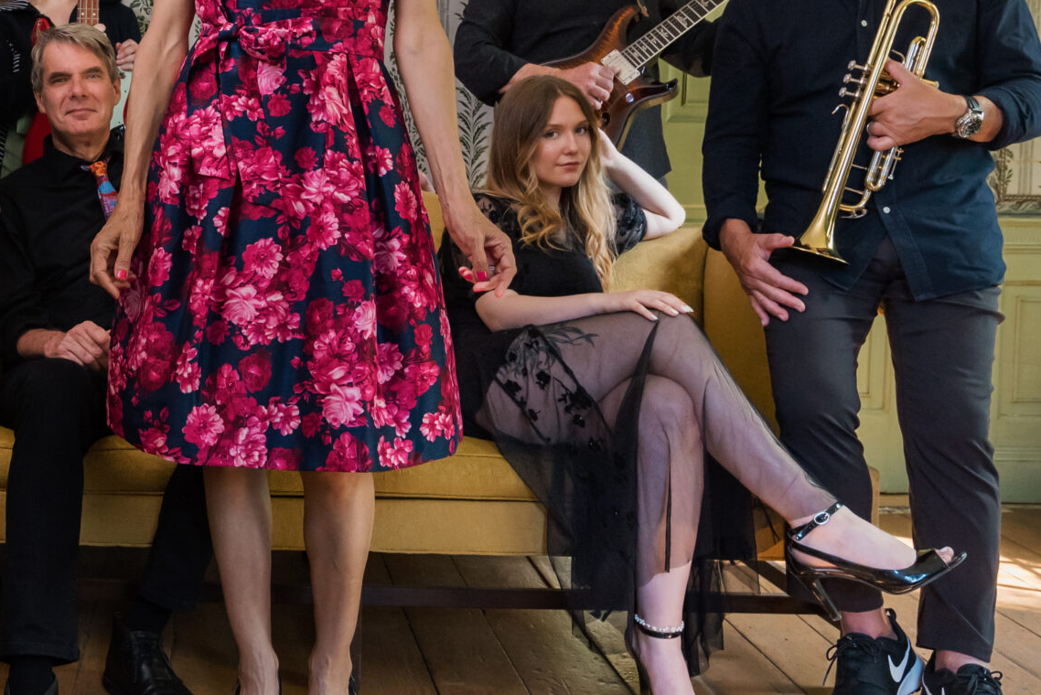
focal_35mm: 45
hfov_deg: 41.4
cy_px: 244
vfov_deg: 29.7
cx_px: 187
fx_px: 1302
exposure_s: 1/160
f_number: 4
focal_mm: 20
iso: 1000
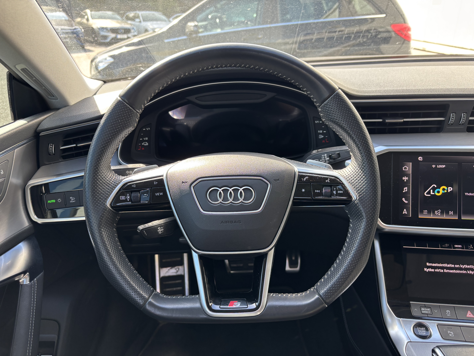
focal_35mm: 26
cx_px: 237
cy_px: 178
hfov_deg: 67.3
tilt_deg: -23.5
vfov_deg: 53.1
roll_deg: -0.6
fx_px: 356
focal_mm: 5.96
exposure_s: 1/121
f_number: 1.6
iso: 64
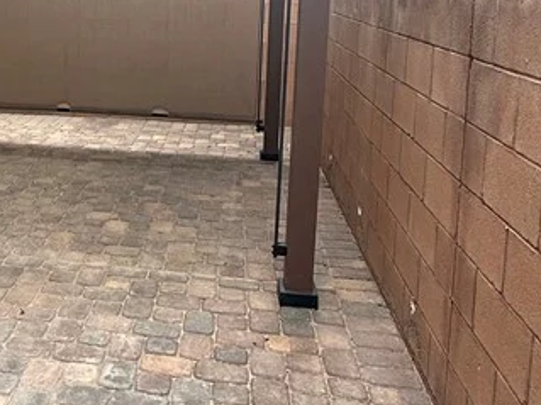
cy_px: 71
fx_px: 703
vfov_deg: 31.2
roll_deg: -1.7
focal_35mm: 45
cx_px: 59
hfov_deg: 39.2
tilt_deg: -6.8
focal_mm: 2.22
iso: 64
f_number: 2.2
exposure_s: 1/651
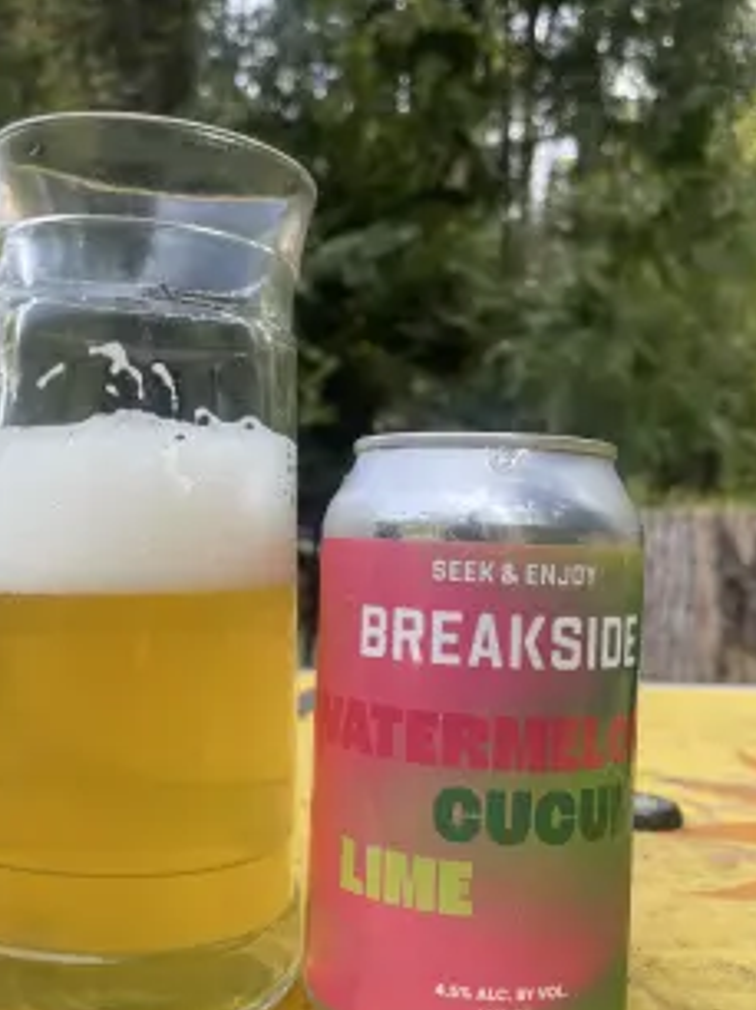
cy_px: 551
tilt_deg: +0.7
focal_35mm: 34
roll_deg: +1.7
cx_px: 307
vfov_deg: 53.9
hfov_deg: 41.6
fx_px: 991
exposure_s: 1/540
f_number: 1.6
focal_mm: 4.2
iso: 32
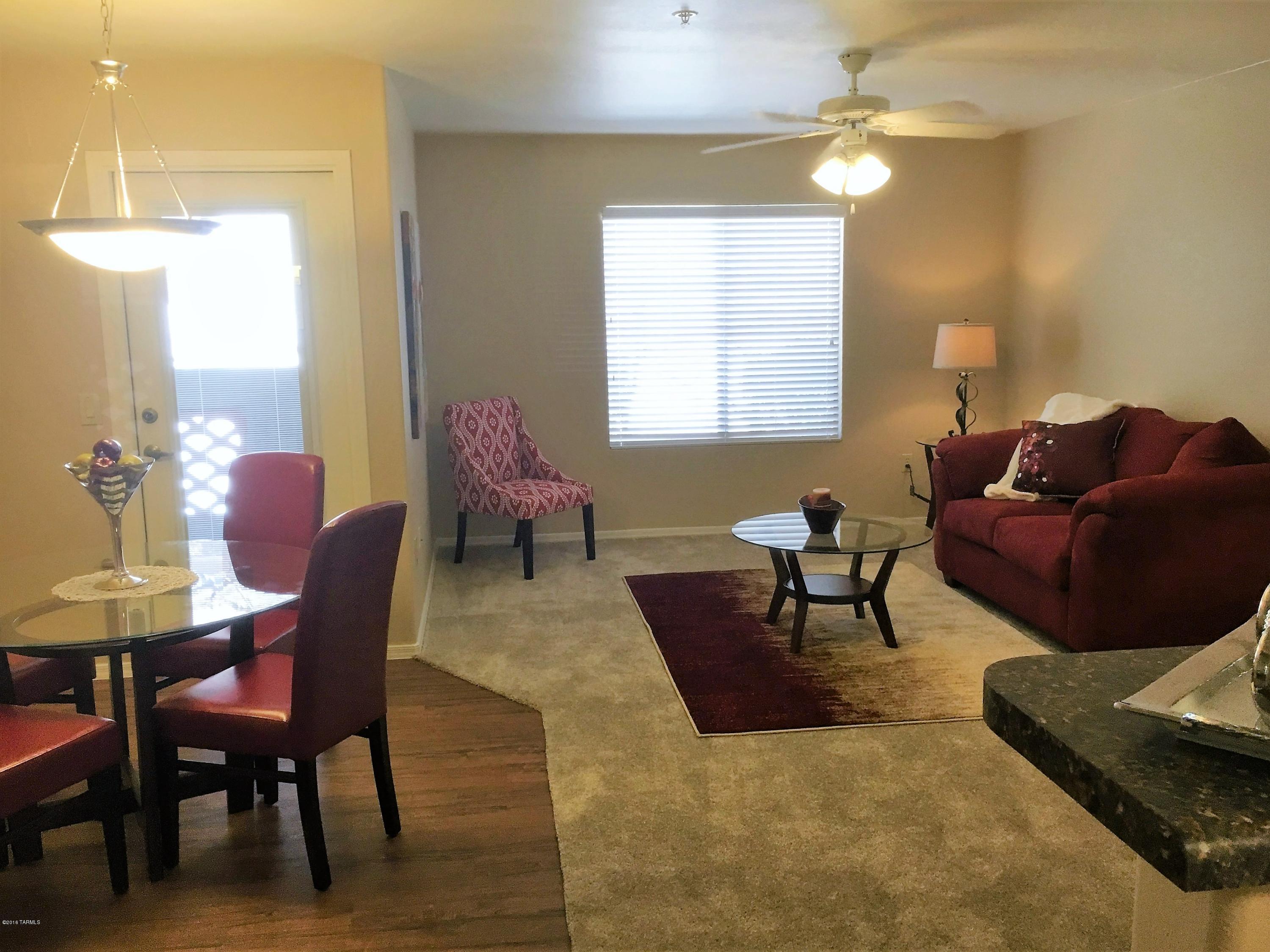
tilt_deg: -10.2
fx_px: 1064
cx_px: 635
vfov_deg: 48.2
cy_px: 476
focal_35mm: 29
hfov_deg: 61.7
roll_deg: -0.4
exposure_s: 1/30
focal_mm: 4.15
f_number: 2.2
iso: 40
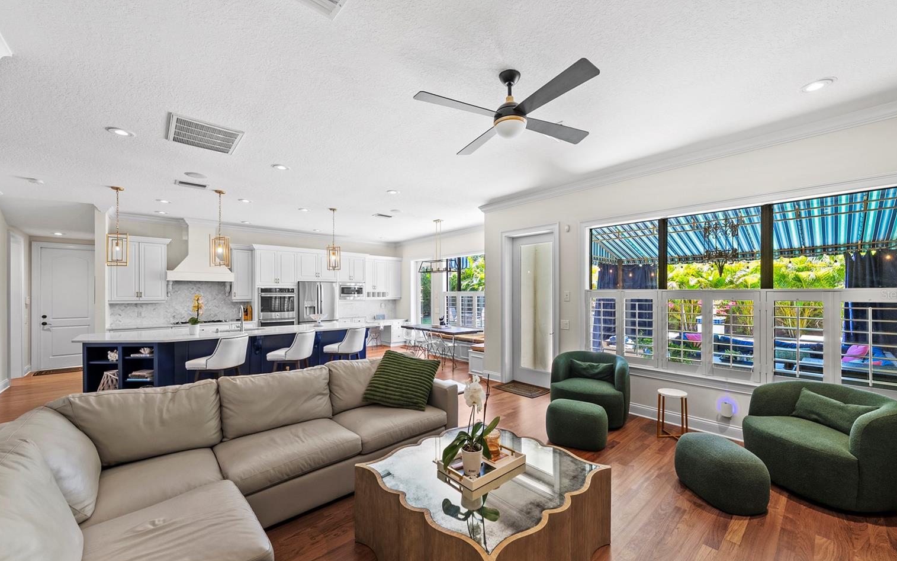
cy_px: 294
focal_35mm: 14
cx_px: 460
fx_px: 342
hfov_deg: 105.3
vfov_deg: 78.6
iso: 640
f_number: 8
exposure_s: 1/4
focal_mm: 13
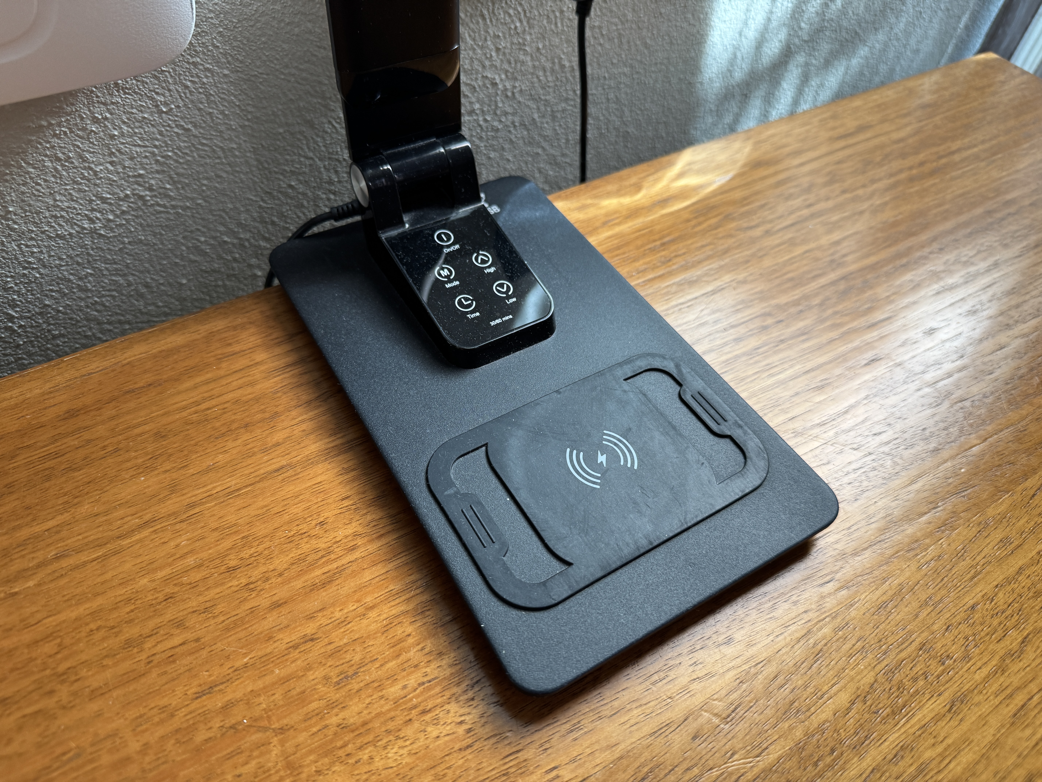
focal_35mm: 24
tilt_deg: -50.5
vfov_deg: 56.8
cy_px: 391
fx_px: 722
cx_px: 521
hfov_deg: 71.6
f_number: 1.78
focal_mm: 6.76
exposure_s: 1/116
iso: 200
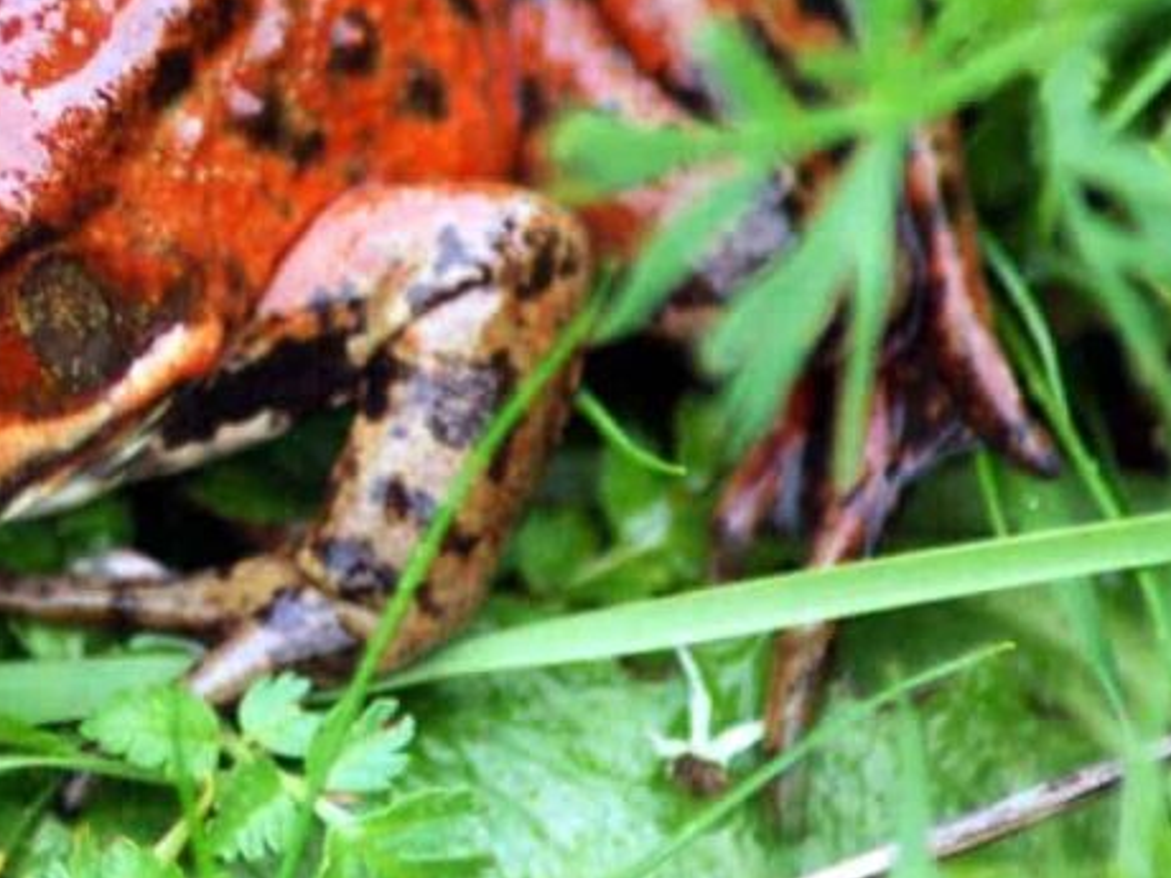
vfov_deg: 1.5
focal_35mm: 962
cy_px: 121
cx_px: -122
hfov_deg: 2.1
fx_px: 32543
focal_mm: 300
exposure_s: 1/320
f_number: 5.6
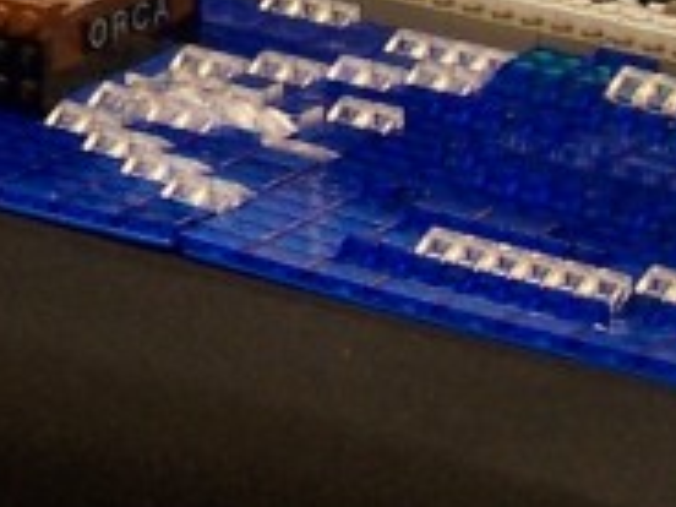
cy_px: -356
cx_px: -37
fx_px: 6405
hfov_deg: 6.0
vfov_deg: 4.5
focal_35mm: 328
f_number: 3.1
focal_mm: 9.8
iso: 80
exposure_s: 1/2
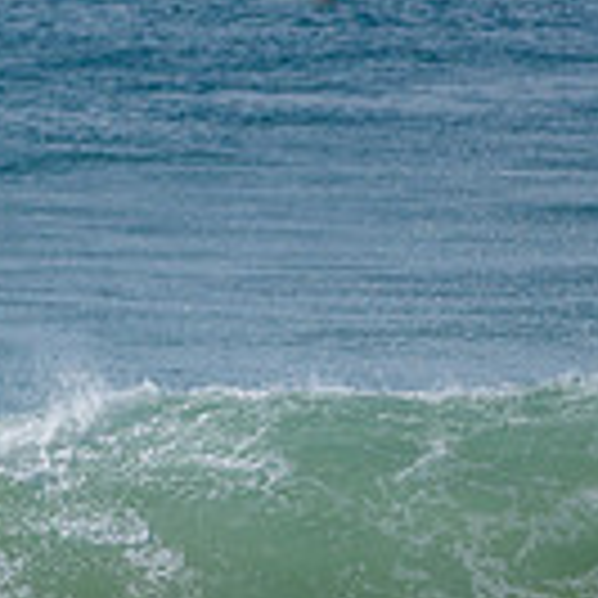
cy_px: 542
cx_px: -634
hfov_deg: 1.2
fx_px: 28340
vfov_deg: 1.2
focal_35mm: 1450
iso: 220
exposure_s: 1/2000
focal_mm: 390
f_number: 5.6
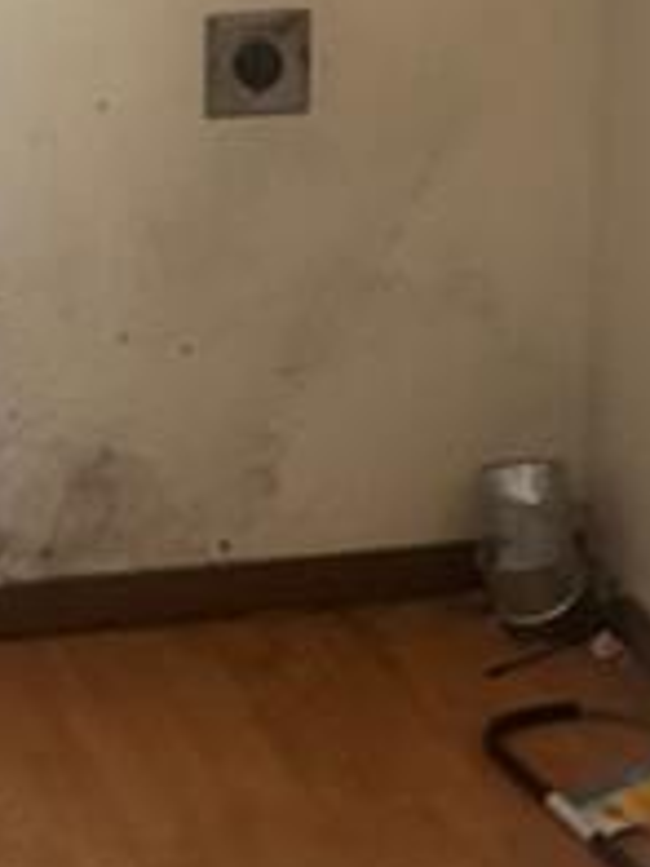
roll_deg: +2.2
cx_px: -4
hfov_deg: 10.0
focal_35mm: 147
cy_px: 292
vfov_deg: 13.4
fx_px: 3680
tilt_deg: -14.5
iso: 500
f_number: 1.78
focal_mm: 6.76
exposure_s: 1/60
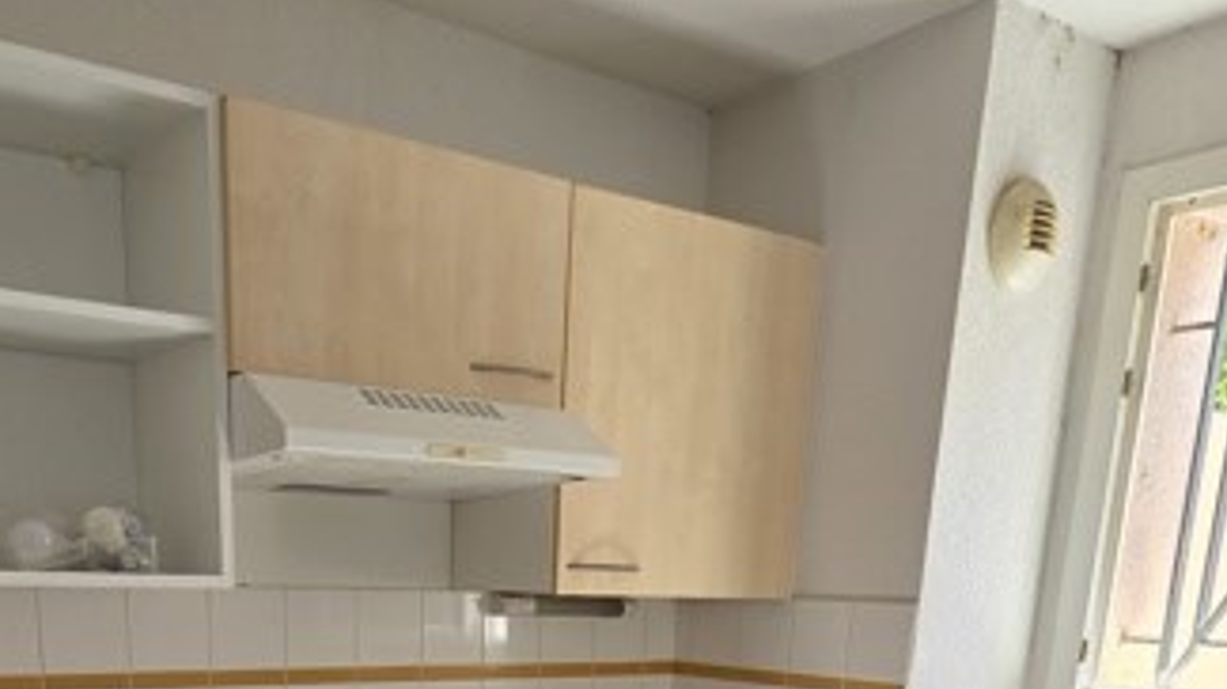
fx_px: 1138
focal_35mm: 35
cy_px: 912
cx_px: 470
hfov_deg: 56.1
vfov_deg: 27.6
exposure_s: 1/100
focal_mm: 2.2
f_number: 2.2
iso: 50
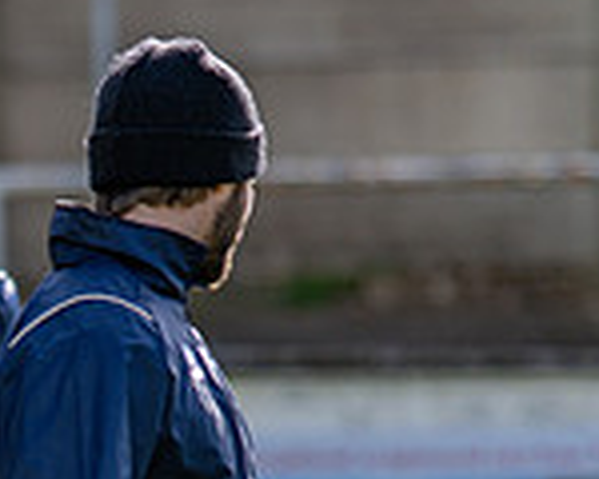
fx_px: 15122
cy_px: 814
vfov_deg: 1.8
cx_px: -489
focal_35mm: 853
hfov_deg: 2.3
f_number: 1.8
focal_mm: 135
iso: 50
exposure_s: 1/1250
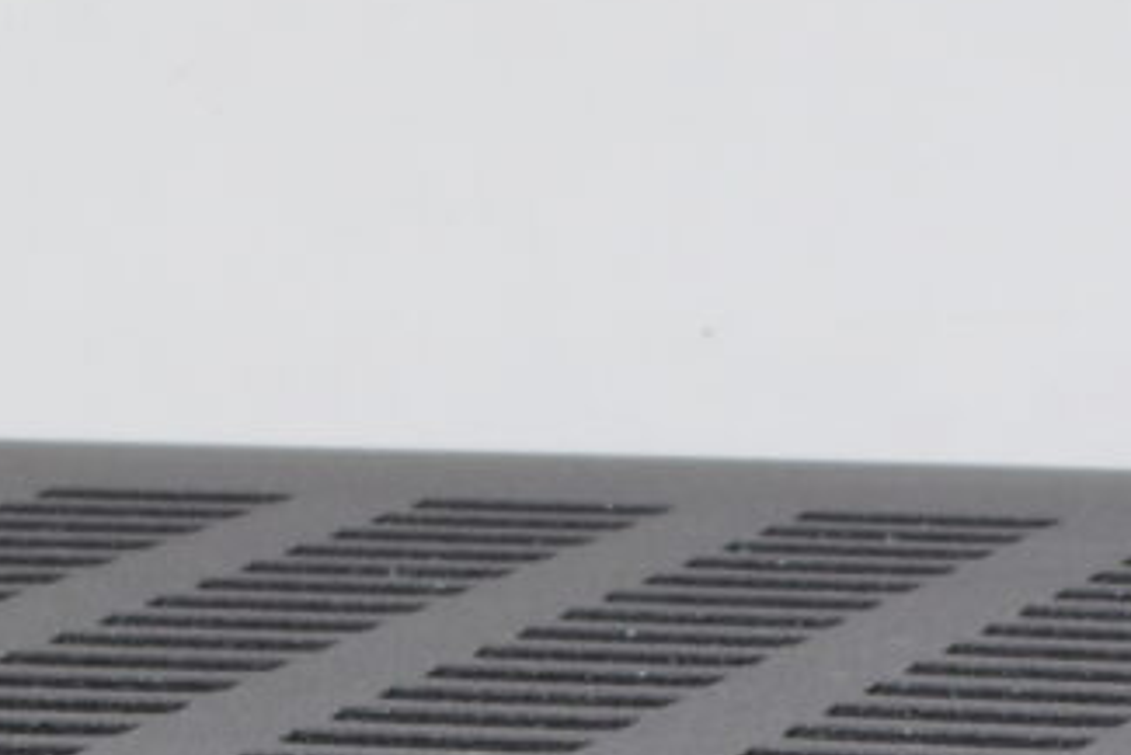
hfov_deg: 5.8
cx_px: 167
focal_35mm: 354
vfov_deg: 3.8
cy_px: 1804
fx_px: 11126
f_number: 25
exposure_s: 5
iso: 100
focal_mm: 30
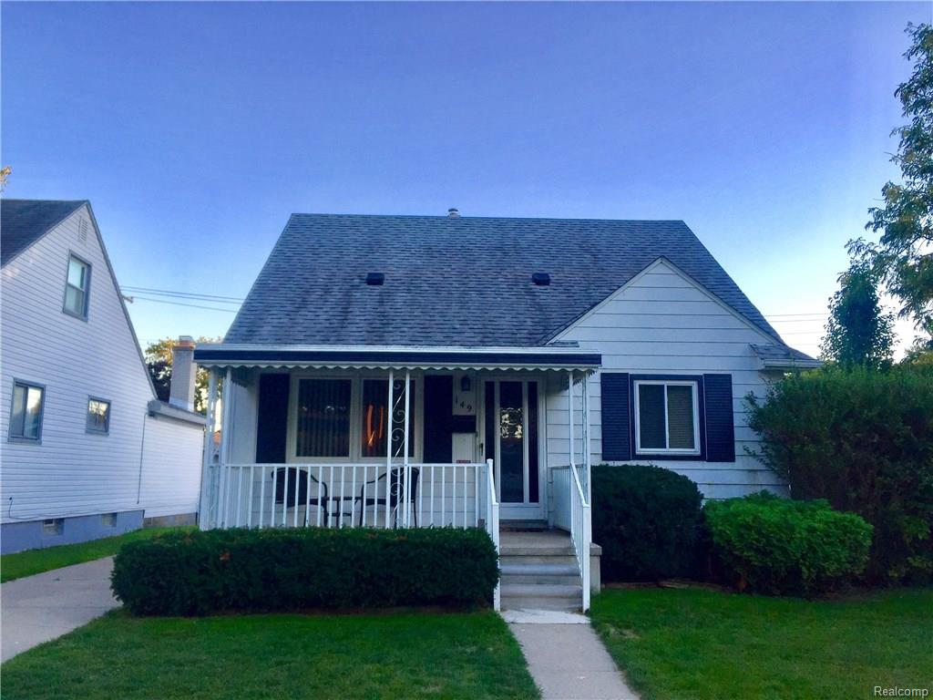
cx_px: 466
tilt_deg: +11.7
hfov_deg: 61.7
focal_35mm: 29
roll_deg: -1.1
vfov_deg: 48.2
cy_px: 350
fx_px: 782
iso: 32
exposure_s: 1/205
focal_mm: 4.15
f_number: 2.2
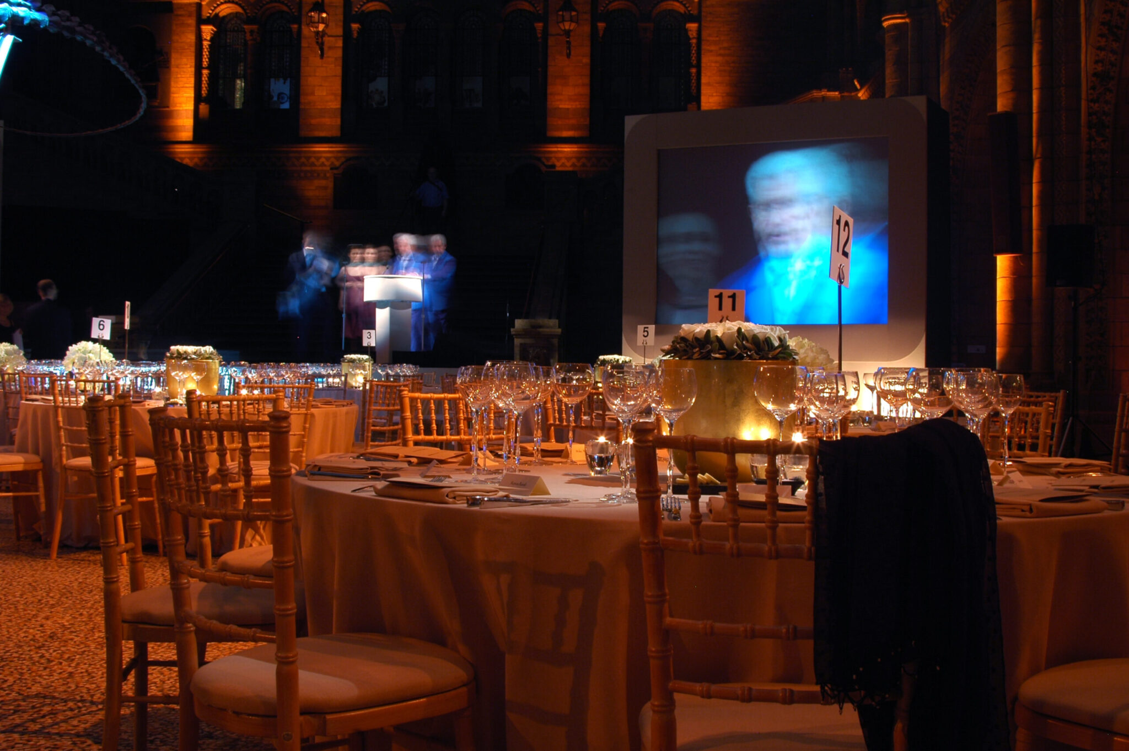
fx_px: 1316
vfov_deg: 31.8
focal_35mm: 42
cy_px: 376
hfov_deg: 46.4
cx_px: 564
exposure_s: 4
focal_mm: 28
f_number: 11
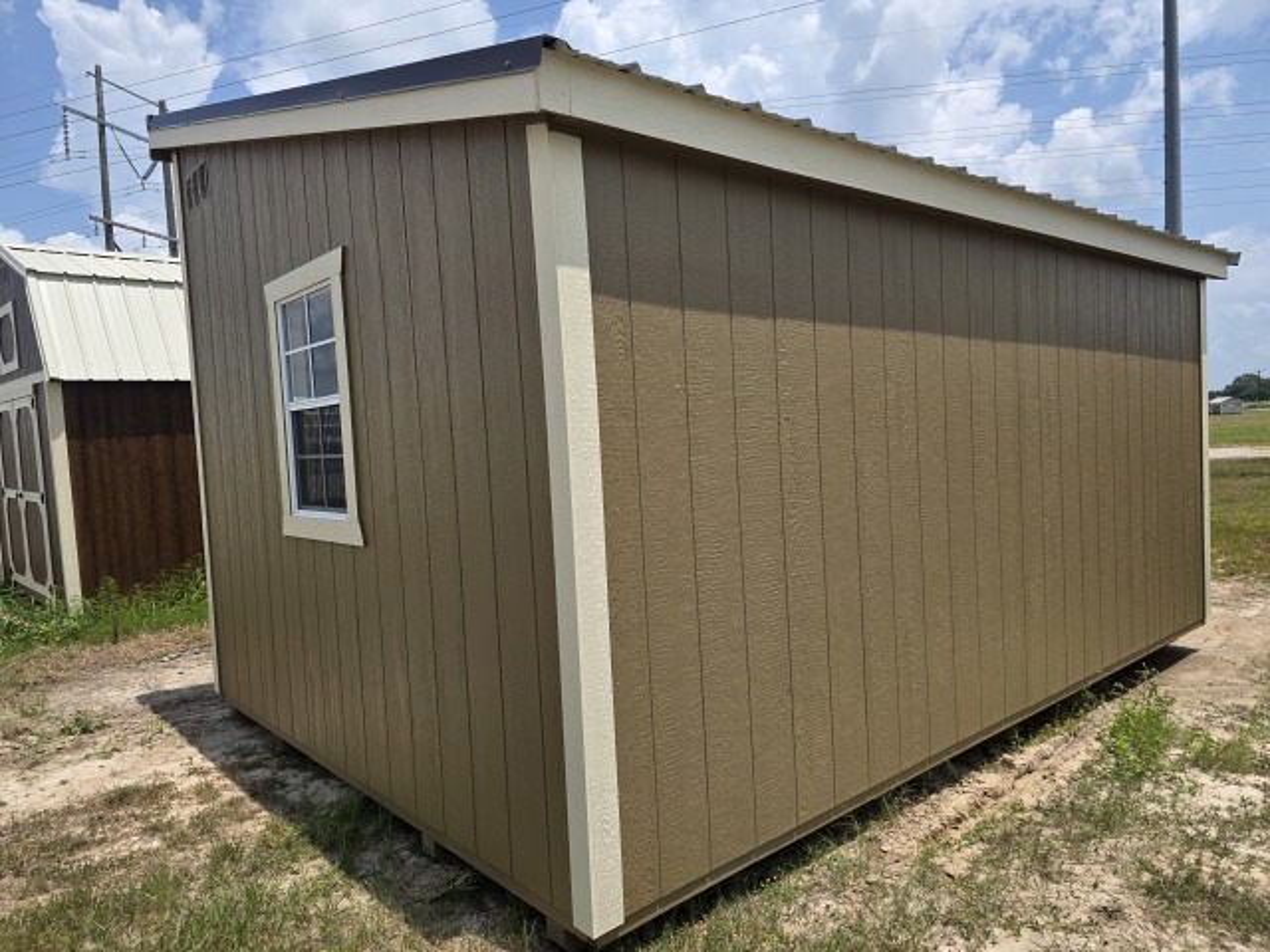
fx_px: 844
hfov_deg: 73.9
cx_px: 635
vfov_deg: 58.9
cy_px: 476
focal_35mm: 23
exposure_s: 1/7061
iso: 80
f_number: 1.7
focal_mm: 6.3
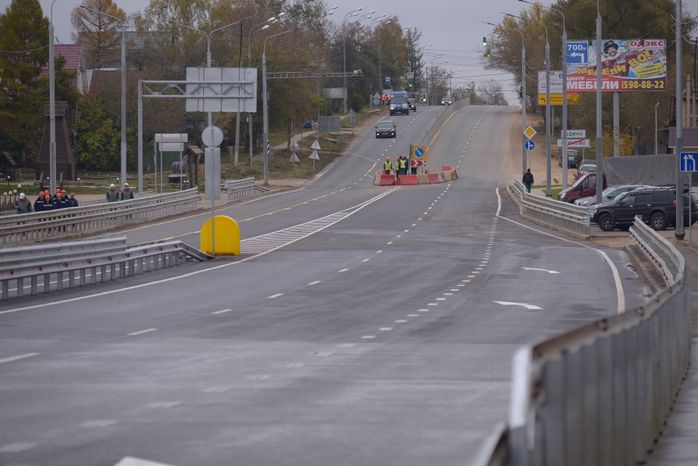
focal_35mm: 200
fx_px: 3879
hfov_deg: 10.3
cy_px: 233
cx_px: 349
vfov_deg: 6.9
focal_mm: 200
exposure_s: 1/250
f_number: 5.6
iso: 200
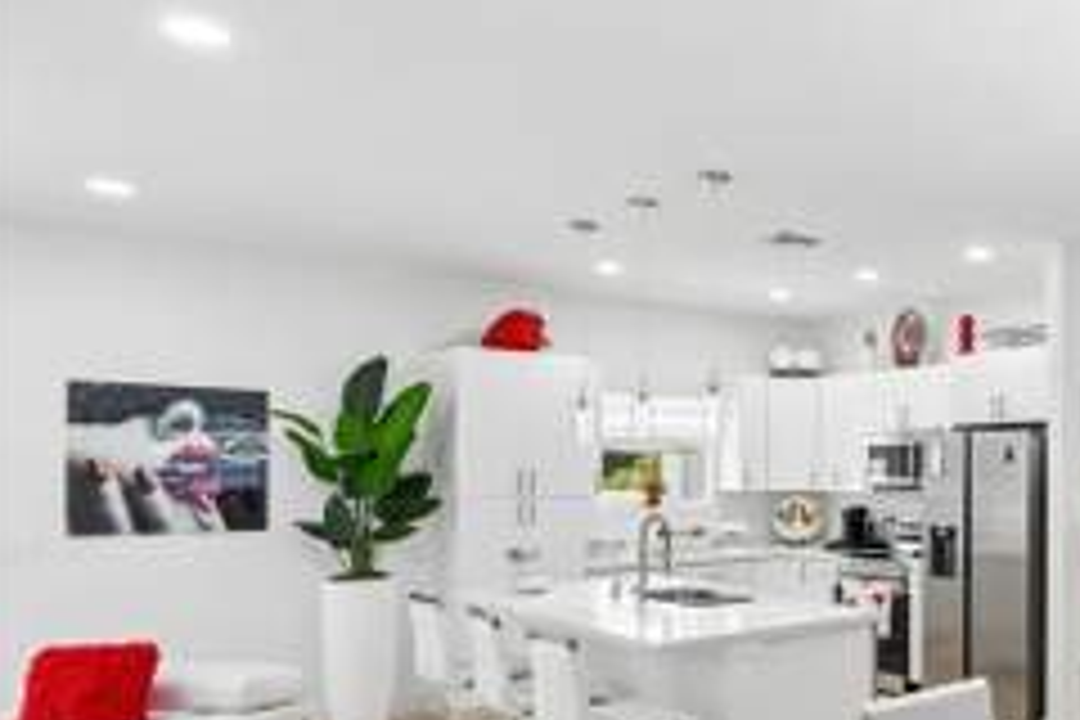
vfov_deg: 40.8
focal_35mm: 32
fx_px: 960
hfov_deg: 49.1
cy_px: 457
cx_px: 1058
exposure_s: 1/40
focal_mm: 16
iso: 400
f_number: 8
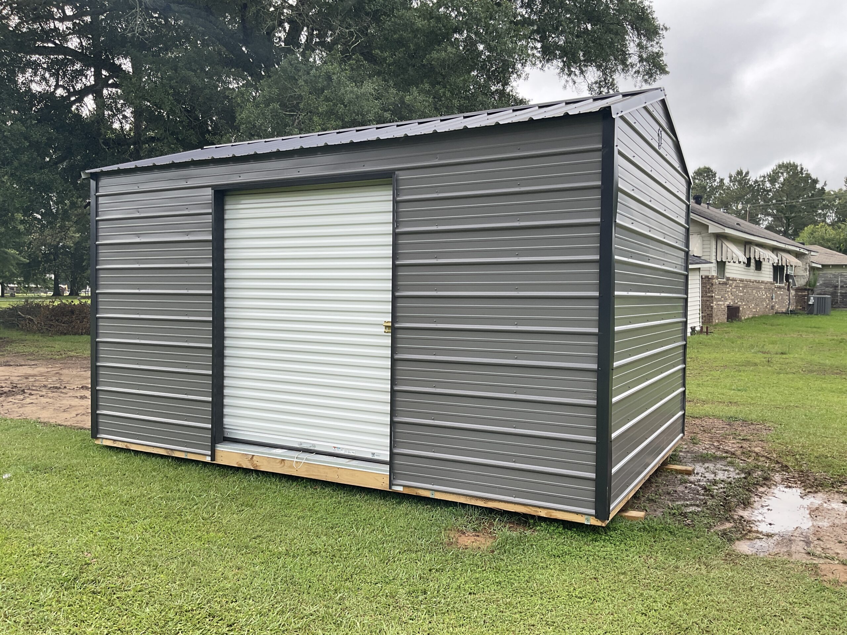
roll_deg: -0.3
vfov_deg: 48.2
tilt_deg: -1.3
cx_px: 424
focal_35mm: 29
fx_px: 710
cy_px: 318
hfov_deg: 61.7
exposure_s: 1/514
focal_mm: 3
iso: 16
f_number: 1.8
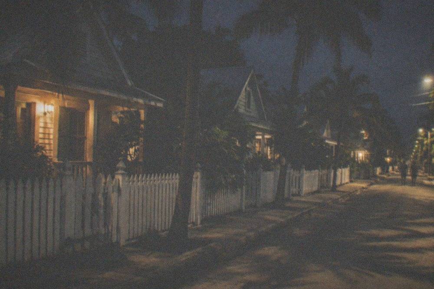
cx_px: 217
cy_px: 144
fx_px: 422
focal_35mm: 35
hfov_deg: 54.5
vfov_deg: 37.8
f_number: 8
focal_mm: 35
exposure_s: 1/40
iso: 1250
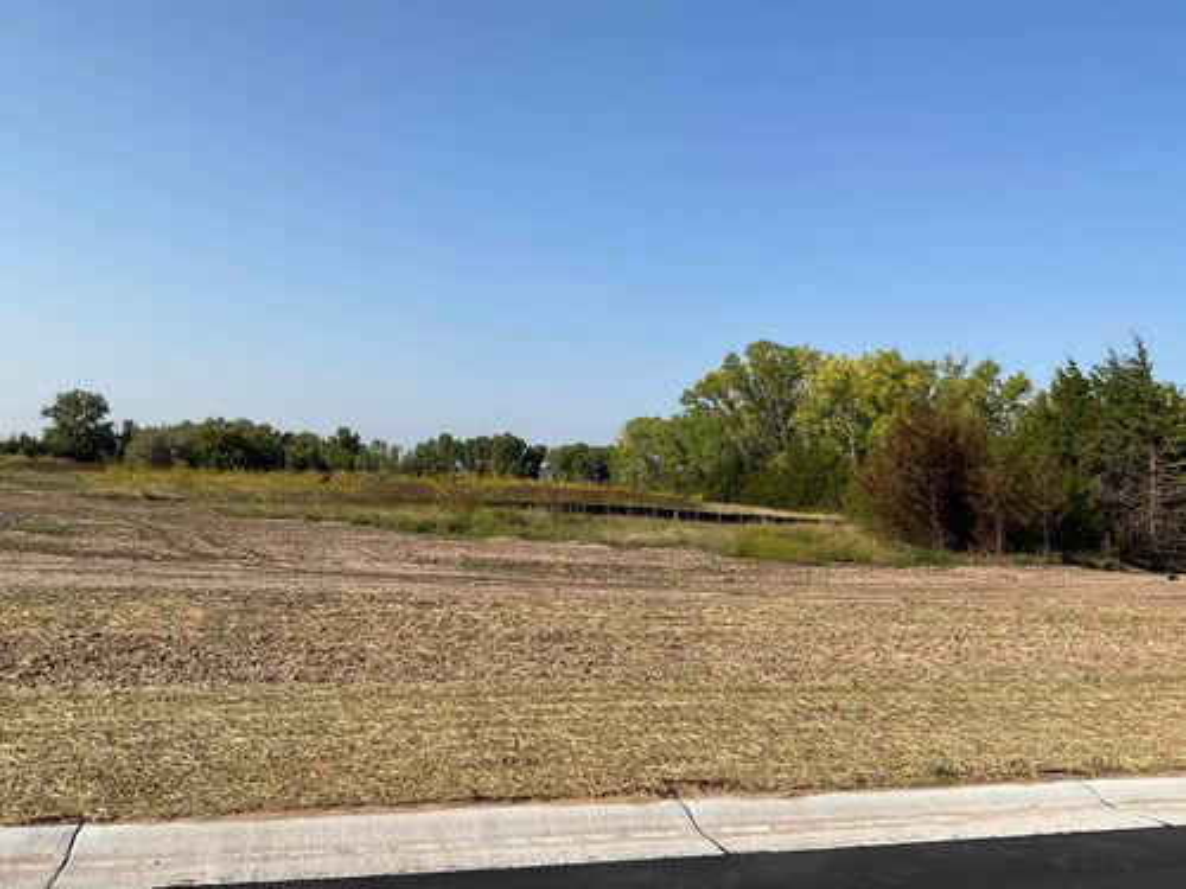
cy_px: 444
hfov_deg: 61.7
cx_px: 593
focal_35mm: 29
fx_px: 994
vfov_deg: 48.2
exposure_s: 1/2058
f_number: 1.8
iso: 25
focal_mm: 3
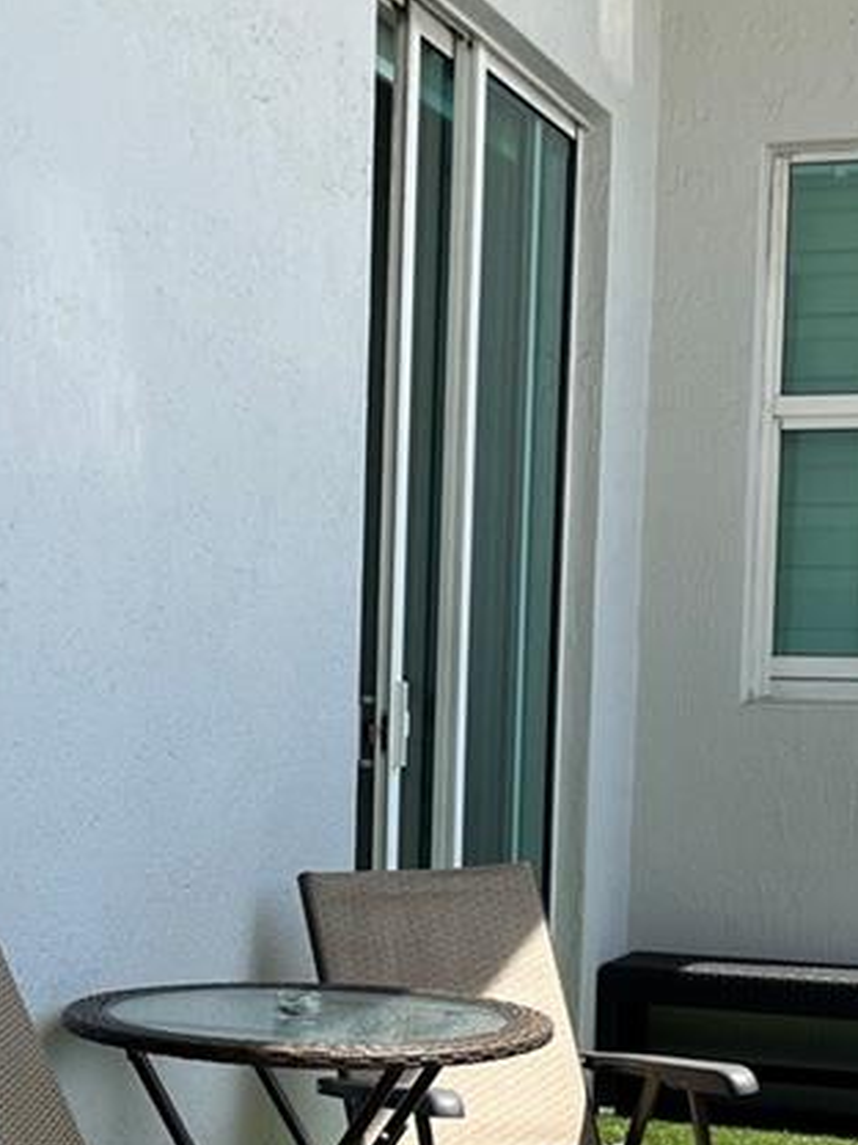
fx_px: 2479
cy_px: 848
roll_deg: -1.7
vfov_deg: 25.7
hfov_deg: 19.6
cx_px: 283
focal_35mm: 75
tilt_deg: -3.4
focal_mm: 5.1
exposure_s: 1/1238
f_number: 1.6
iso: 50
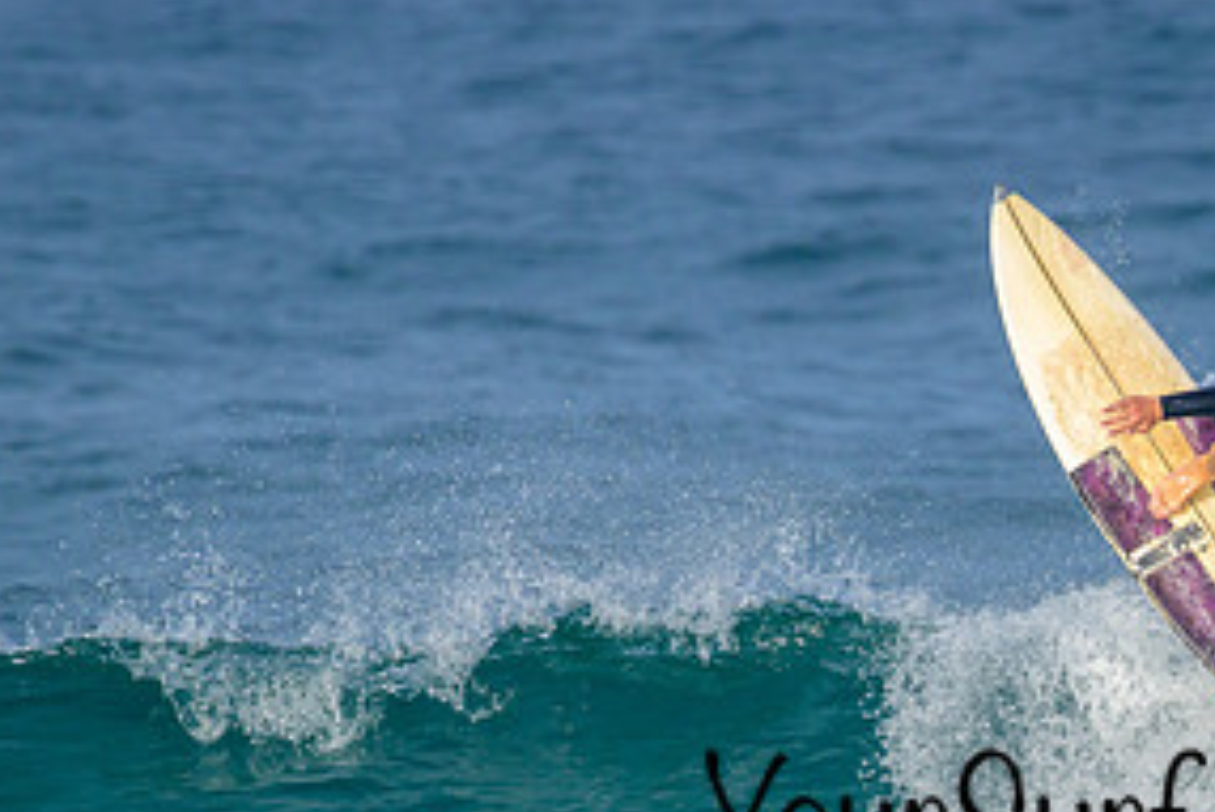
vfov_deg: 0.9
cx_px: 1146
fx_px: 52370
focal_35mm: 1551
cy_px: 835
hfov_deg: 1.3
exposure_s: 1/1600
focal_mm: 700
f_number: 11
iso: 800
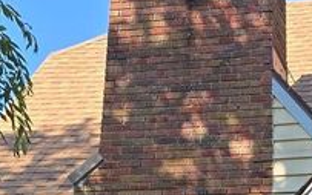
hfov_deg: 16.3
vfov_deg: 9.7
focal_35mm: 123
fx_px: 1046
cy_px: 428
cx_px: 378
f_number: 1.7
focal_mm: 6.3
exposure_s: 1/225
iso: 12
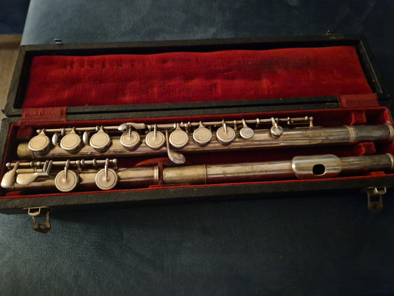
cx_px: 197
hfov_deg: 73.9
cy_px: 148
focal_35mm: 23
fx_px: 262
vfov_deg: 58.9
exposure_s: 1/17
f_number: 1.8
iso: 1600
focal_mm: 5.4
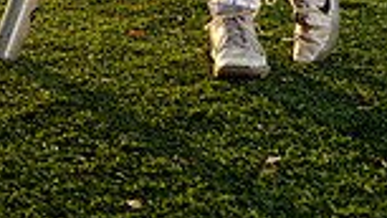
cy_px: -327
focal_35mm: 145
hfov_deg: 14.8
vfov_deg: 7.7
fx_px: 1488
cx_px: 172
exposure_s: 1/250
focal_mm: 47
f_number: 4
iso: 100
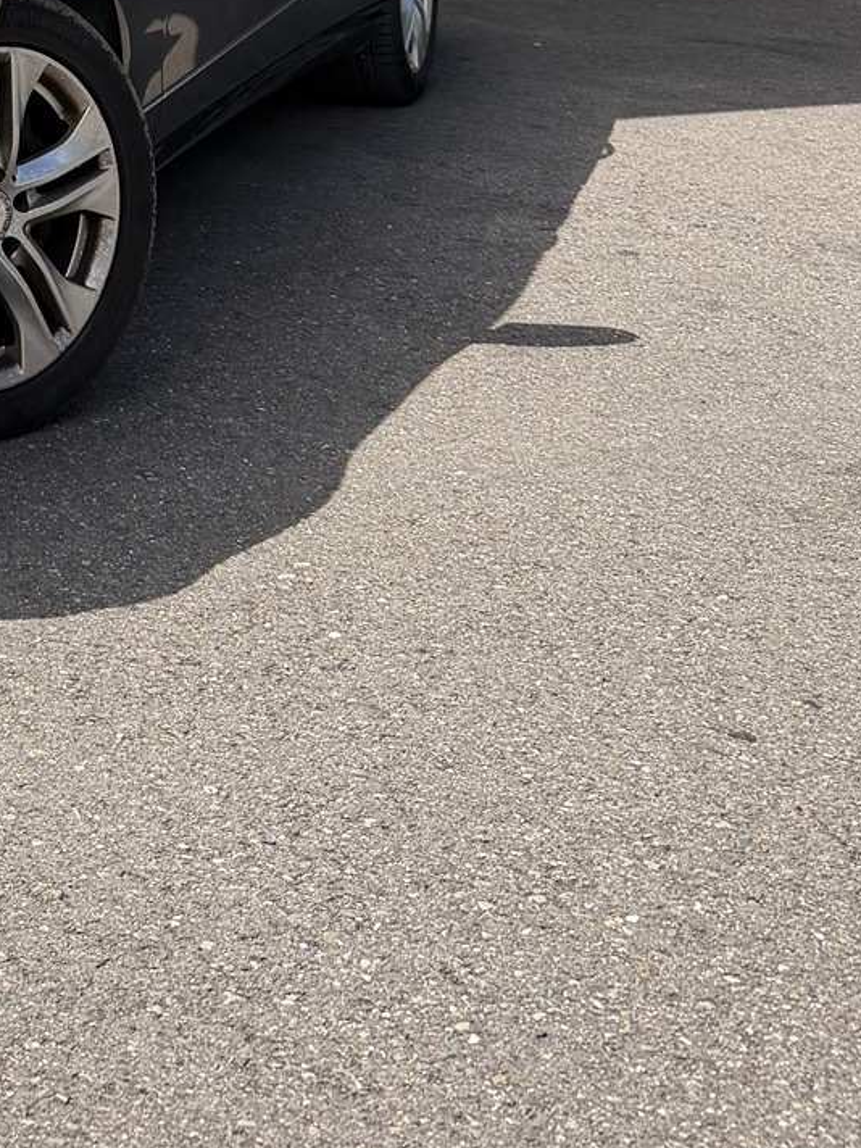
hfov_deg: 20.0
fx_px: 2255
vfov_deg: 25.4
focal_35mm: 68
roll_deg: -0.3
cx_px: -234
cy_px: -256
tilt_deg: -1.0
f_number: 1.78
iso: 100
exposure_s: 1/3759
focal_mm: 6.76
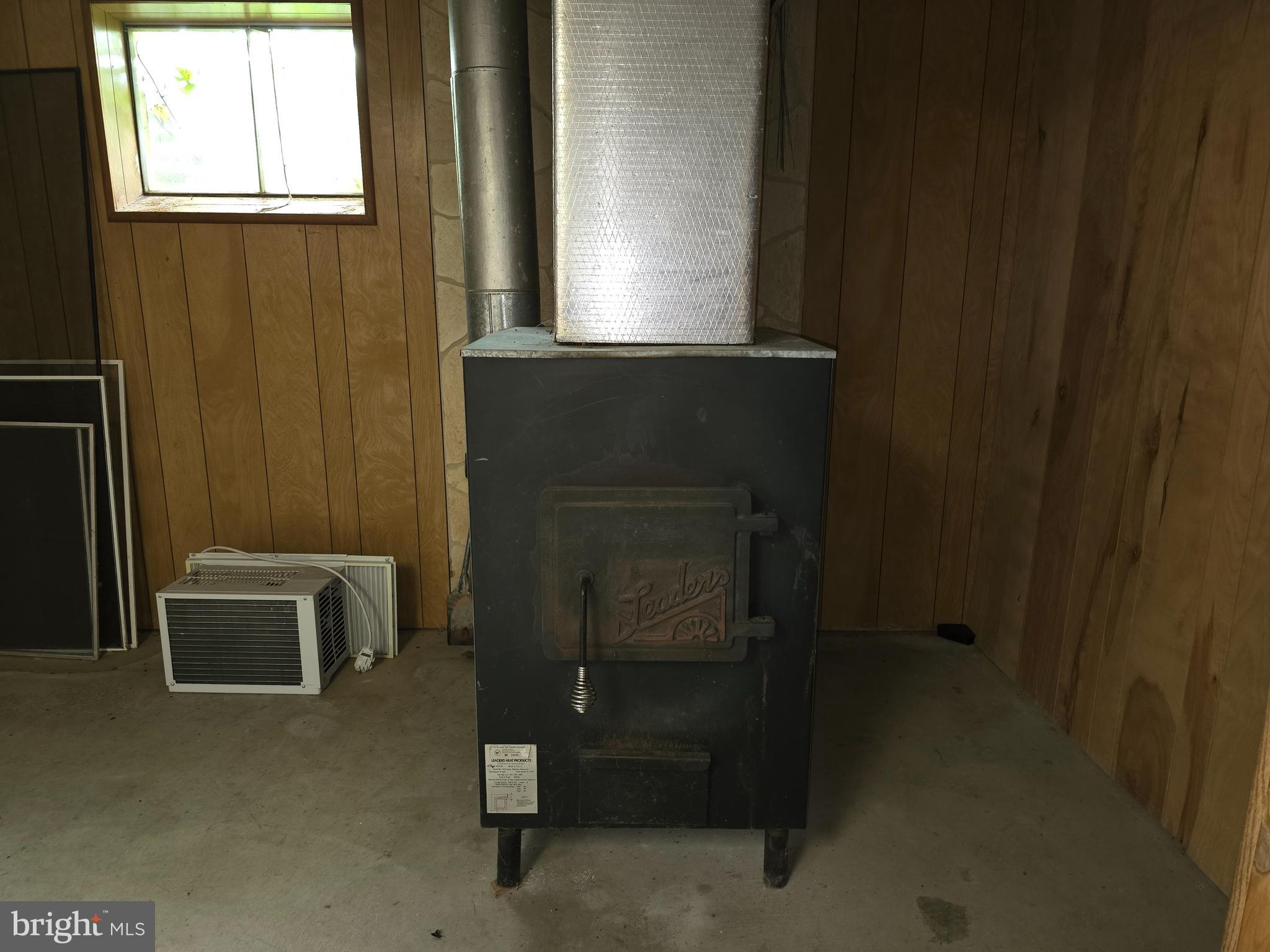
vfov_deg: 58.9
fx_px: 844
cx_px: 635
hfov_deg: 73.9
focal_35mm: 23
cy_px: 476
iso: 250
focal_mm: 6.3
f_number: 1.7
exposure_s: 1/13
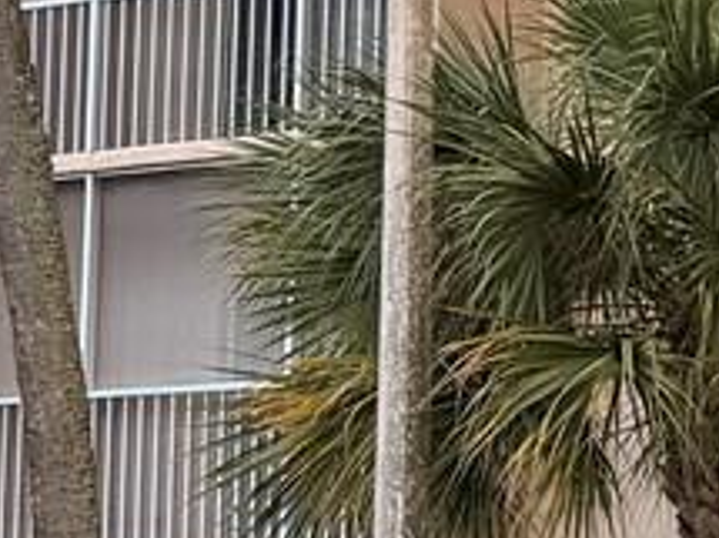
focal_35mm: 179
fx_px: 3716
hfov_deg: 9.5
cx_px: 1886
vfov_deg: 8.2
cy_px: 652
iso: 80
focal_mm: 6.76
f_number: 1.78
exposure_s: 1/584
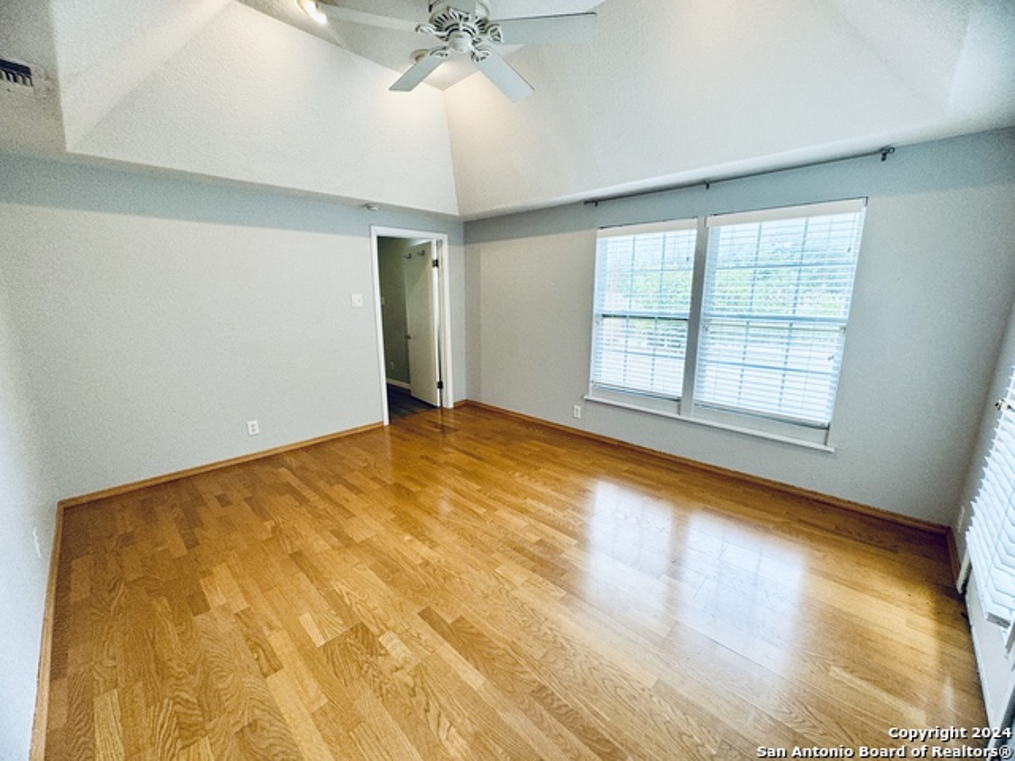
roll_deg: -0.2
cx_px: 508
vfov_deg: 85.7
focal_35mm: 14
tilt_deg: -13.3
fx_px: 411
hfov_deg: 102.1
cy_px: 380
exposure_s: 1/120
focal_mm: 2.22
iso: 125
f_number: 2.2
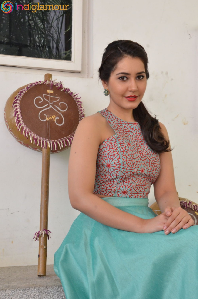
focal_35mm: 68
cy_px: 150
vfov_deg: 29.9
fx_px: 560
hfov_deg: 20.1
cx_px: 99
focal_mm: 45
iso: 2000
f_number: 8
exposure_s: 1/125
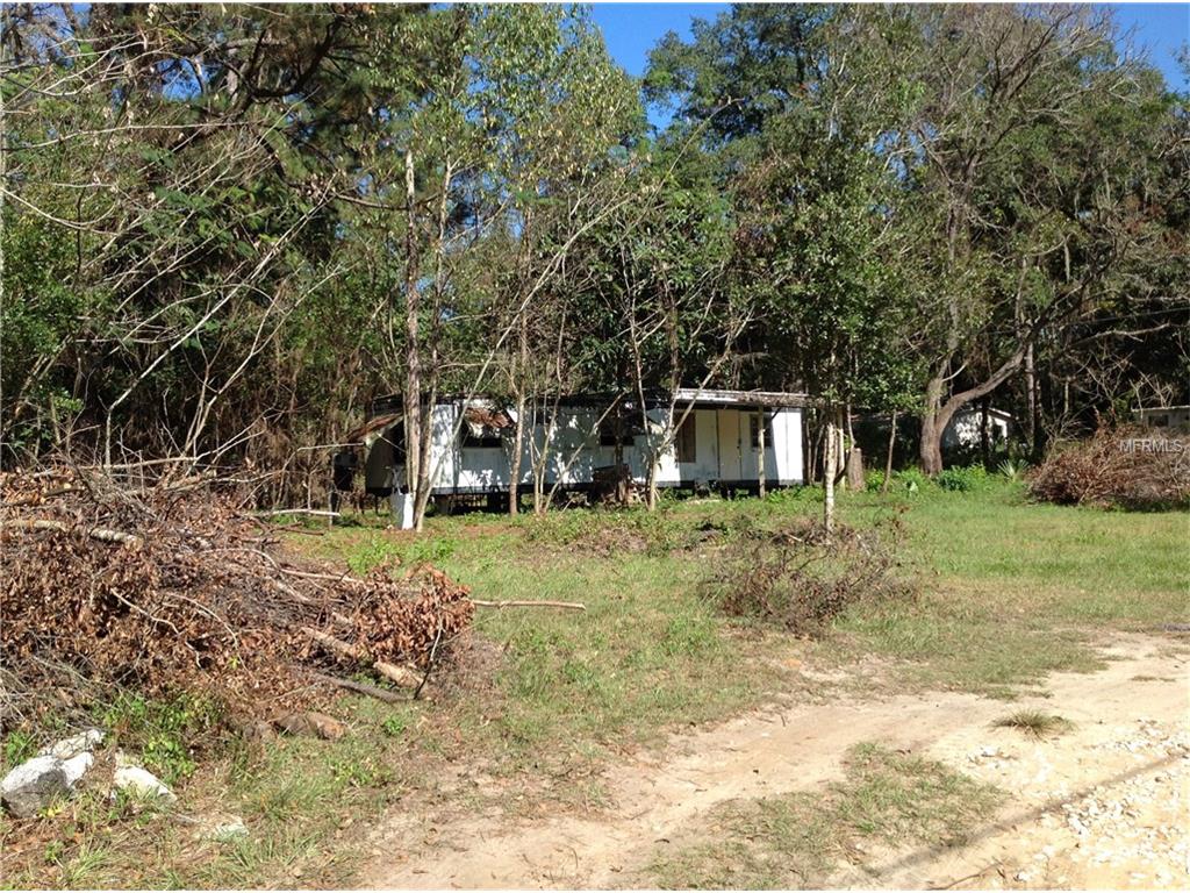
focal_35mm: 35
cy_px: 446
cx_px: 595
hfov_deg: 52.6
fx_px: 1203
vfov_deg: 40.7
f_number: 2.4
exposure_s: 1/1080
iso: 50
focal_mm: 4.28
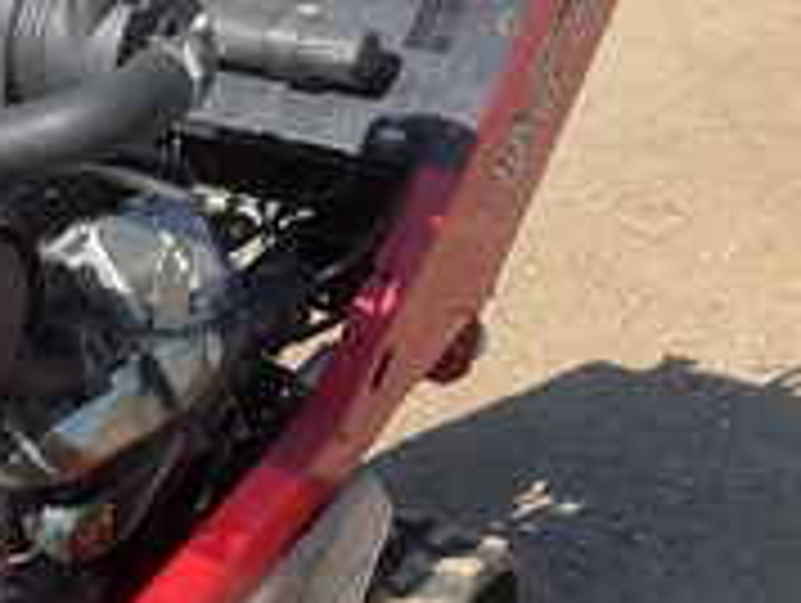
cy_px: 567
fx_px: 1506
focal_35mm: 65
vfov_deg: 22.0
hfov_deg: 27.4
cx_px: -63
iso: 25
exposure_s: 1/719
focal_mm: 3
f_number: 1.8
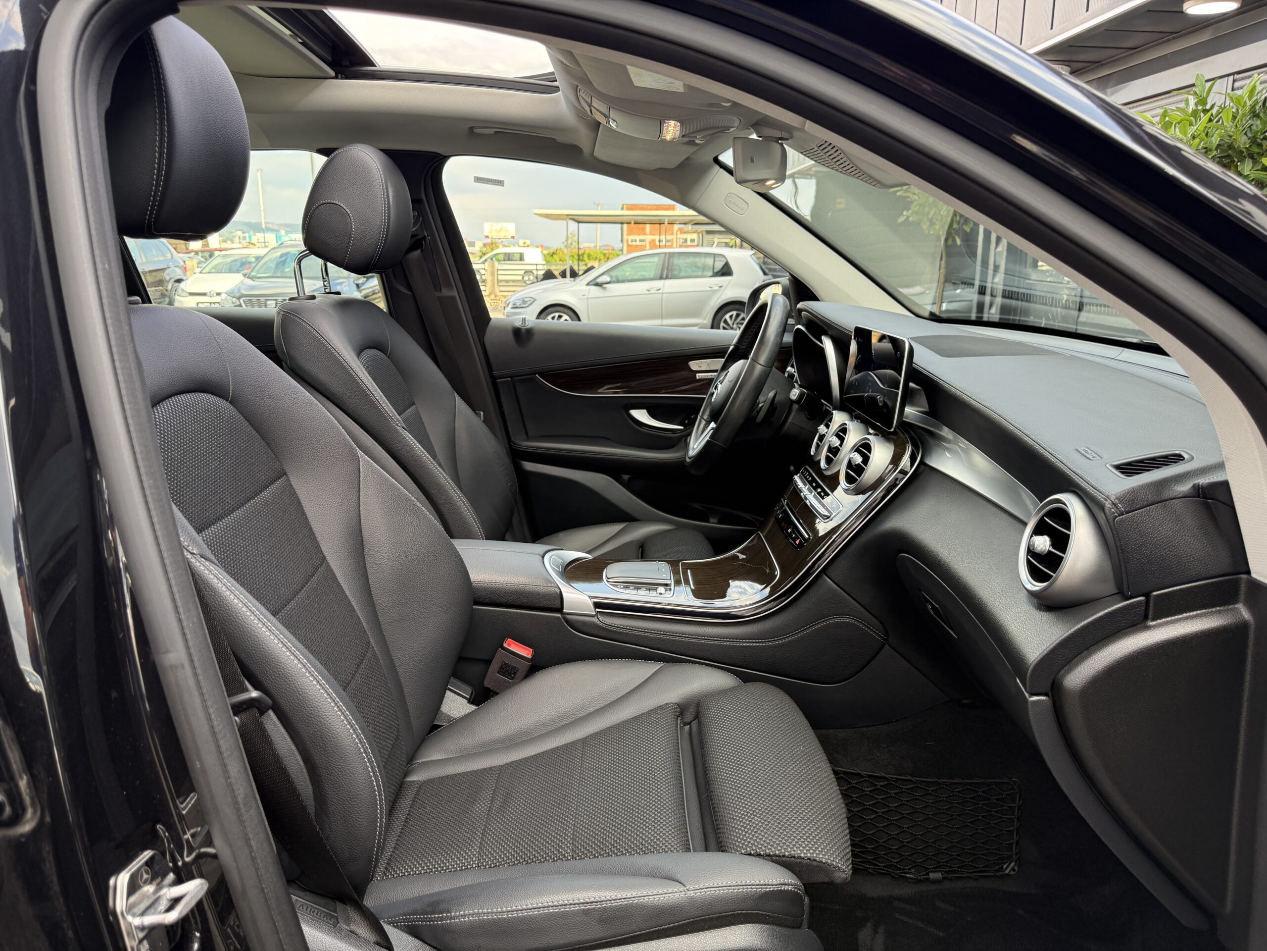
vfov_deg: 56.8
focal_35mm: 24
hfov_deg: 71.6
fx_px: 878
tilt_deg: -13.1
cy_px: 476
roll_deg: +0.4
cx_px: 634
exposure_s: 1/237
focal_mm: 6.76
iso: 100
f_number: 1.78
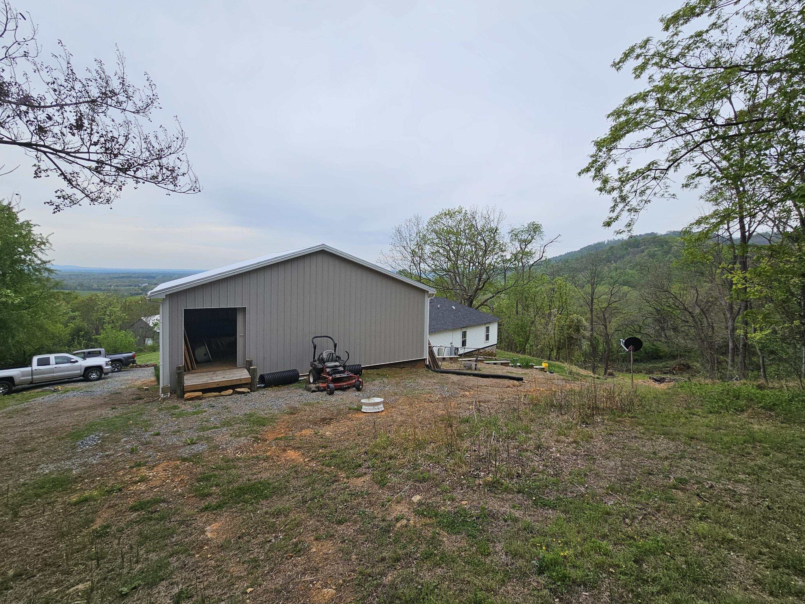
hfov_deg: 102.1
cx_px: 411
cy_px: 287
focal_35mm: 14
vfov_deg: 85.6
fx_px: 326
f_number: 2.2
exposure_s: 1/1645
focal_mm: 2.2
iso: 50
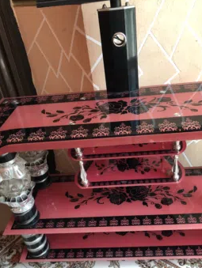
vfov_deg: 55.2
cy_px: 148
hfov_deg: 43.0
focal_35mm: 33
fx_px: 256
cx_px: 108
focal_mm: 4
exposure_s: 1/15
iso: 80
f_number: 1.8
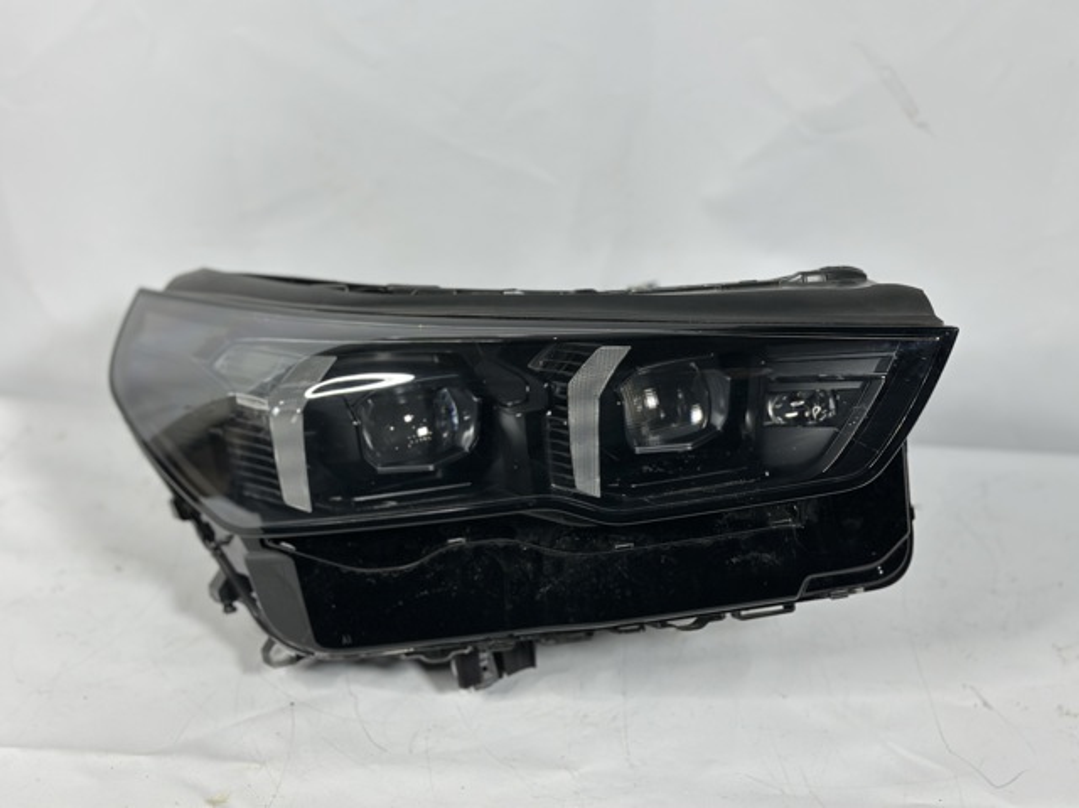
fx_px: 1495
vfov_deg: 30.2
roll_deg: -0.8
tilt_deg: -28.7
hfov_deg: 39.7
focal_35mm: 48
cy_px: 404
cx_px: 540
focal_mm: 6.86
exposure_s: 1/100
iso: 100
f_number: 1.78
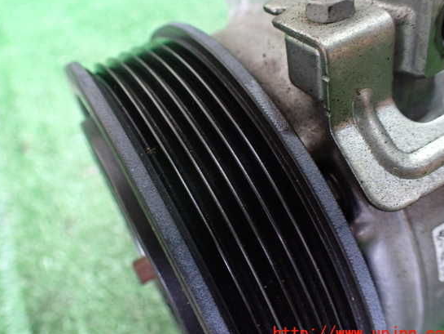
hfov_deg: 55.3
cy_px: 161
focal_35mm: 33
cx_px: 213
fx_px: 423
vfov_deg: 43.0
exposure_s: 1/40
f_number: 2.3
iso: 800
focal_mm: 5.4
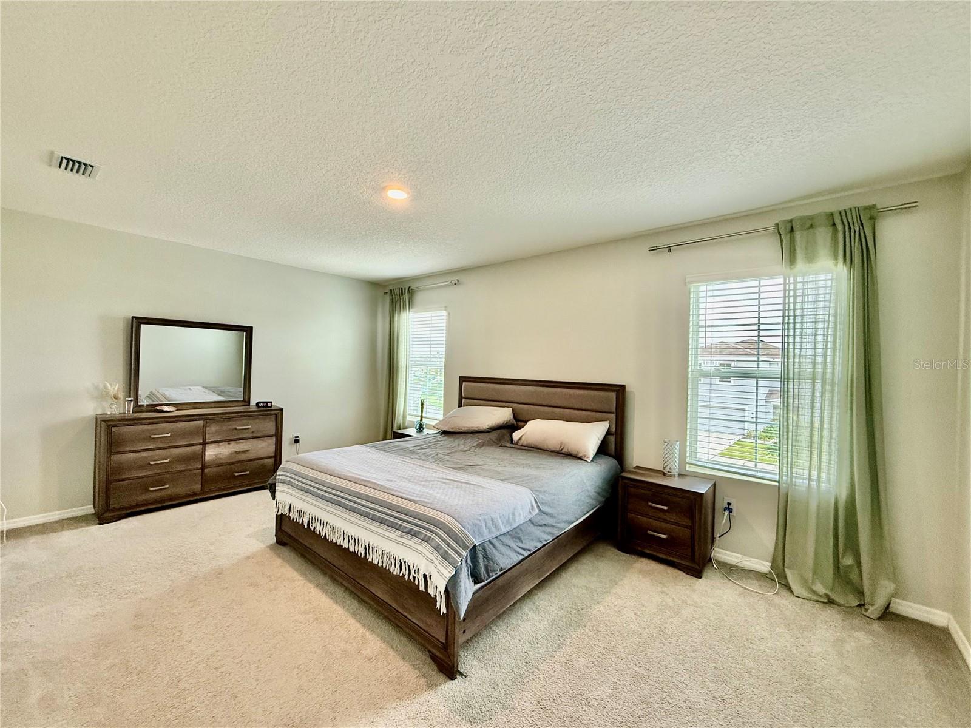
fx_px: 393
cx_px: 486
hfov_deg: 102.1
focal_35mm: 14
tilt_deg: +1.1
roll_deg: -1.6
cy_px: 364
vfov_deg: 85.7
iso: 250
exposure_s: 1/120
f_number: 2.2
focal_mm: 2.22
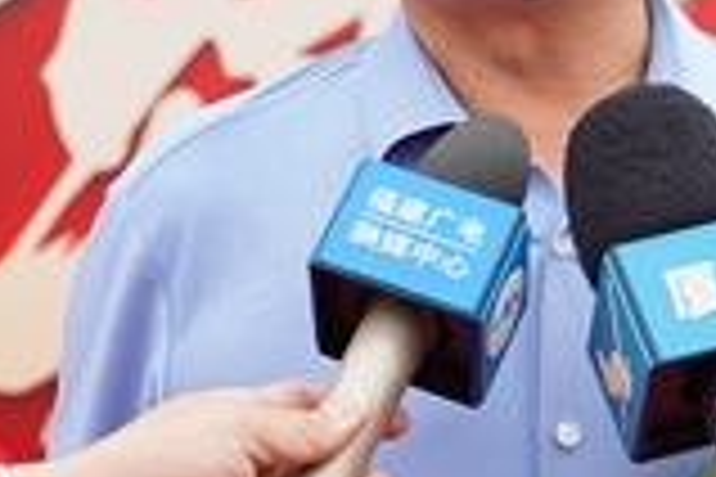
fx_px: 2844
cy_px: 99
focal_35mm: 143
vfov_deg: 9.6
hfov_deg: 14.3
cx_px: 288
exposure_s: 1/400
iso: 250
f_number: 3.2
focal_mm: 38
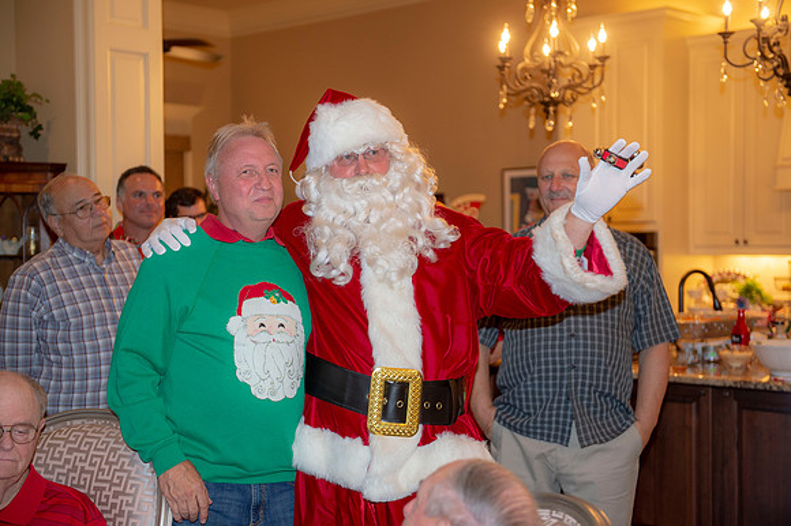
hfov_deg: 34.5
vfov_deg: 23.4
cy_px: 263
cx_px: 396
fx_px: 1274
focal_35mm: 58
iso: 800
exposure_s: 1/60
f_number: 3.5
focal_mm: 58
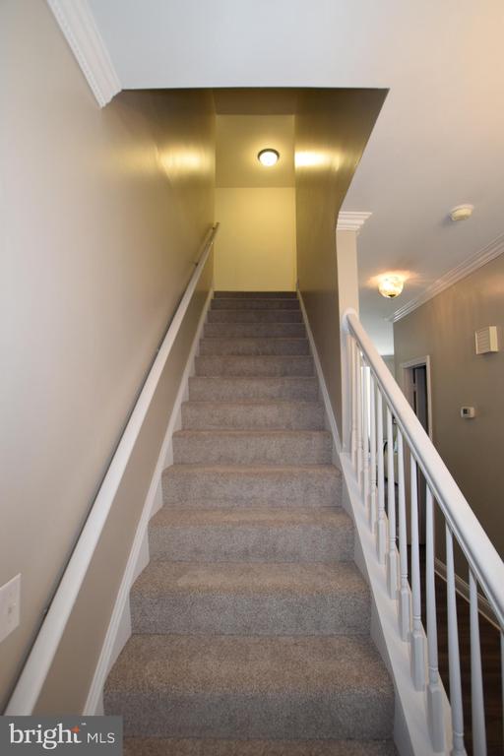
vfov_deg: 95.0
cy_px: 378
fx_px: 346
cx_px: 252
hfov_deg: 72.1
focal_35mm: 16
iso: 800
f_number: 5
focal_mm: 11
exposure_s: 1/100
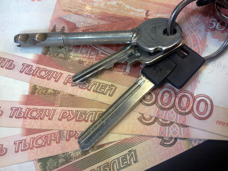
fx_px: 231
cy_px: 86
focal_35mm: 35
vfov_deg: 40.7
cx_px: 114
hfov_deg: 52.6
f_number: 2.4
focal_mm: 4.28
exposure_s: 1/20
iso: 125
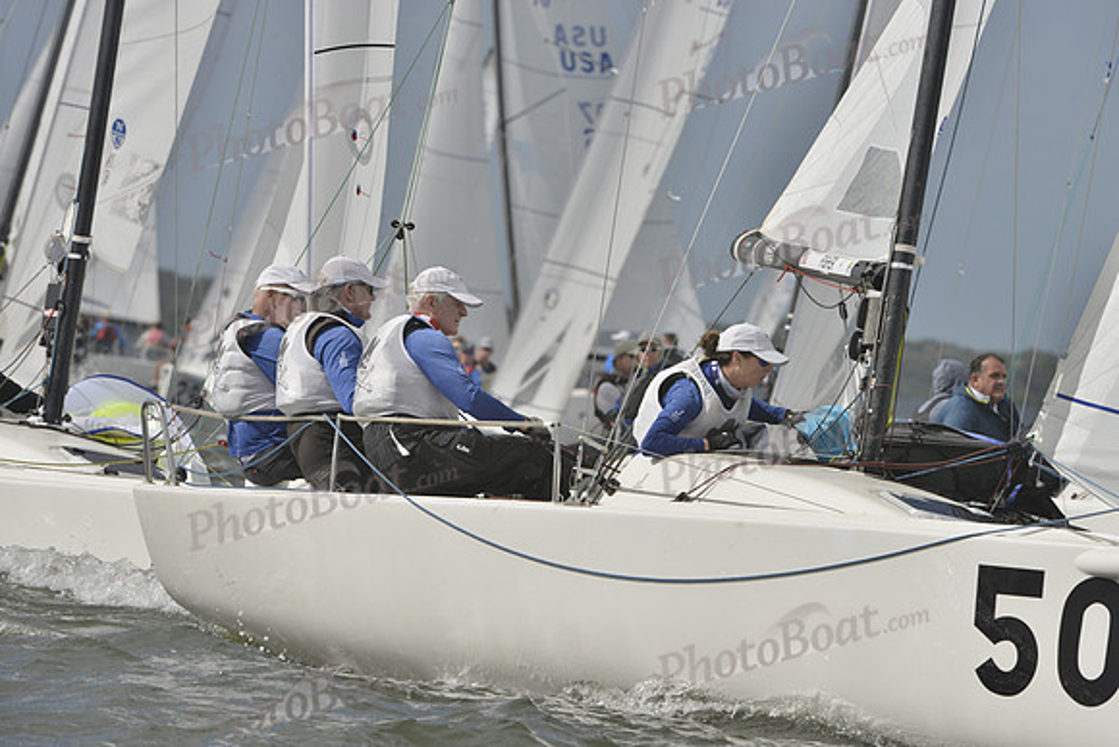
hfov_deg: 5.7
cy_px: 374
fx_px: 11192
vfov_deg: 3.8
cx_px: 560
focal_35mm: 360
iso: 400
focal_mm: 360
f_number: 13
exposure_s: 1/1250
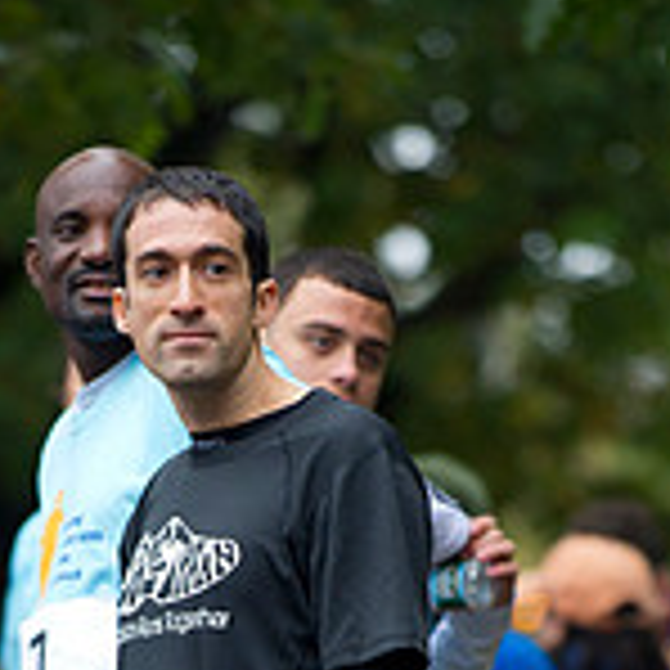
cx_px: 295
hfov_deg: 3.4
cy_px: 854
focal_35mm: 514
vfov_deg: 3.4
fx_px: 11256
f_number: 4
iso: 1600
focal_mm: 200
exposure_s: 1/320
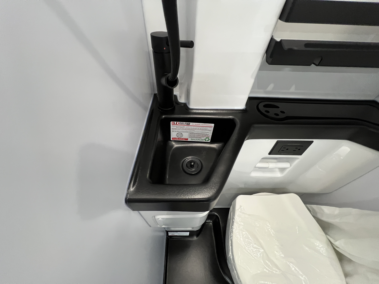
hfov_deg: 106.2
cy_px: 142
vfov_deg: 89.9
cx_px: 190
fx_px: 142
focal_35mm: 13
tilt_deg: -49.0
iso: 640
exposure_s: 1/60
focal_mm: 1.57
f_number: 1.8
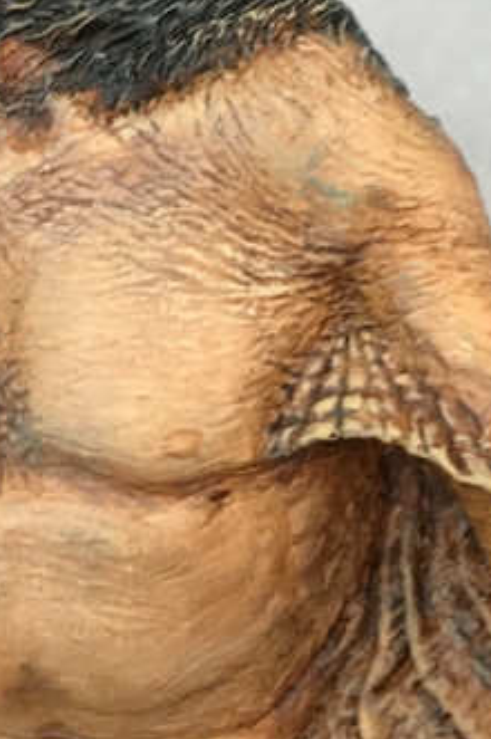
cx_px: 51
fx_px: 1496
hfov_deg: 18.3
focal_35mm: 73
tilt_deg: -10.3
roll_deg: +0.3
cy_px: 261
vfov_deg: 27.6
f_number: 2.2
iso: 400
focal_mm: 4.15
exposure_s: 1/17
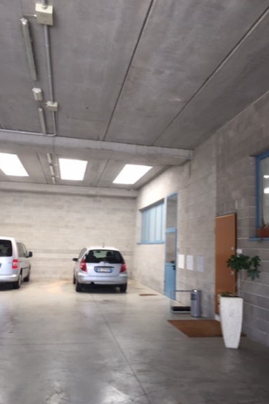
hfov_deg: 42.3
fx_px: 348
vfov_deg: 60.3
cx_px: 147
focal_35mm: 31
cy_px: 207
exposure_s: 1/100
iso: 50
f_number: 2.2
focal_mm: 4.15
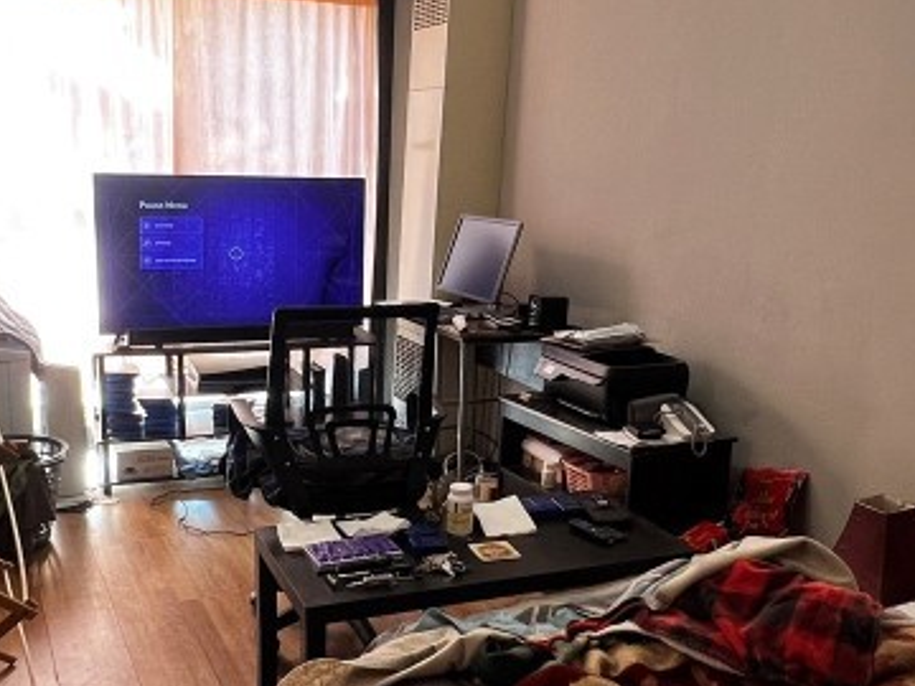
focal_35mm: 37
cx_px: 427
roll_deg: -2.1
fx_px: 978
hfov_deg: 50.1
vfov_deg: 38.6
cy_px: 381
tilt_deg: -12.9
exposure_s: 1/60
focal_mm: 1.57
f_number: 1.8
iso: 160
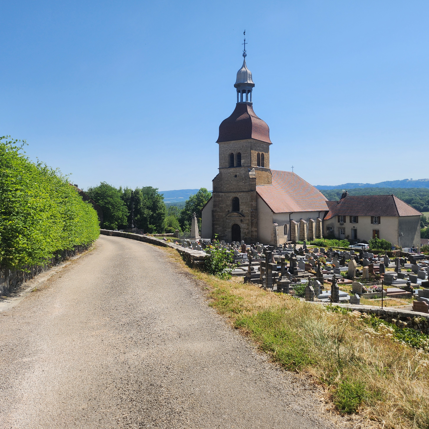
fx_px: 407
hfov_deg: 55.6
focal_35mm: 29
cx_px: 221
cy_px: 215
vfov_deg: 55.6
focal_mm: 5
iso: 50
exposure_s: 1/3829
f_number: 1.8
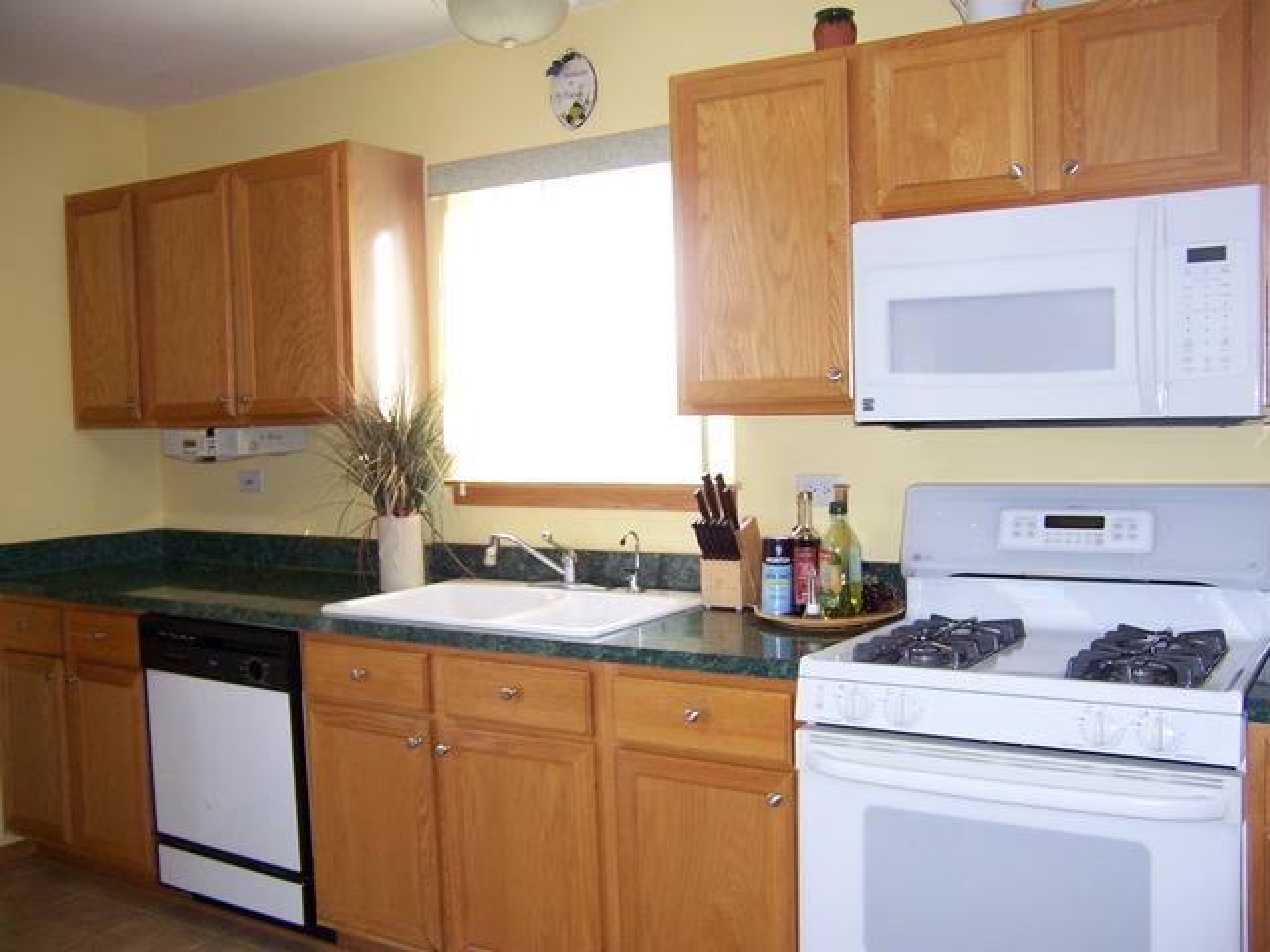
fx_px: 1211
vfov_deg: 42.9
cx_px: 635
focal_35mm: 33
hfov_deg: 55.4
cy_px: 476
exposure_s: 1/60
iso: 140
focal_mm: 5.5
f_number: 2.8
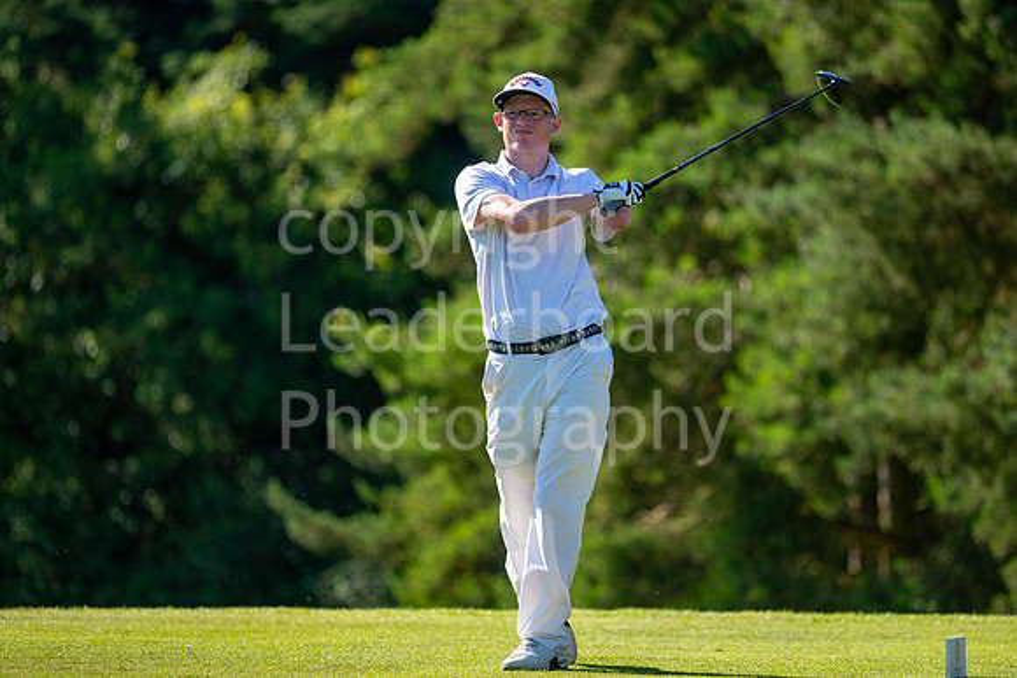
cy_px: 339
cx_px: 508
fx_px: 8477
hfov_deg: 6.9
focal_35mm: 300
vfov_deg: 4.6
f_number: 4.5
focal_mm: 300
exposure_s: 1/1250
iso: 250
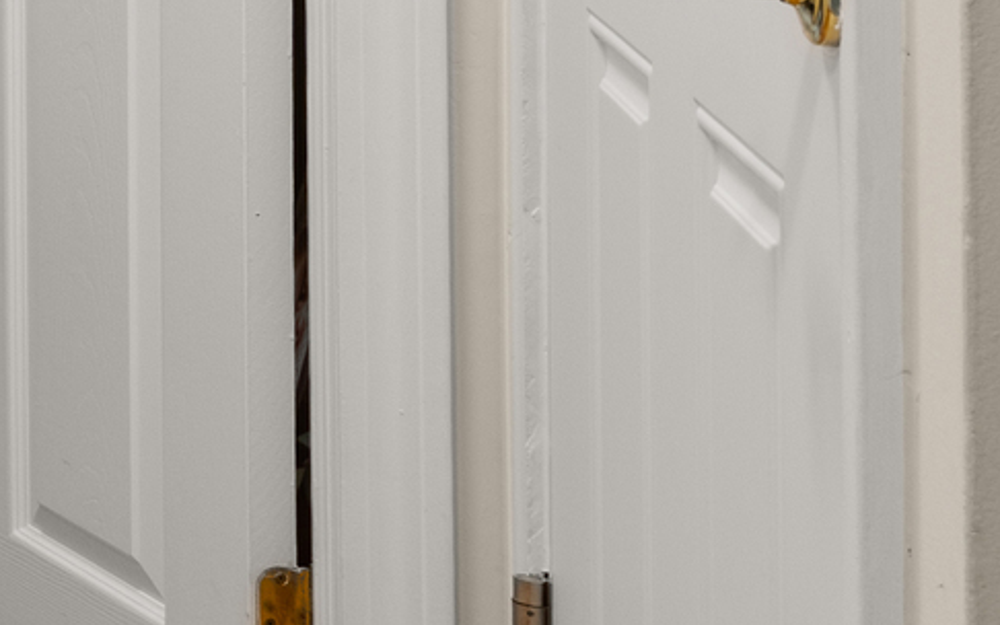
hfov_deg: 11.9
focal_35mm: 103
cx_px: -1897
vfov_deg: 11.7
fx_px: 2808
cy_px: -512
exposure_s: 1
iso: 250
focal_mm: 16
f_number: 11
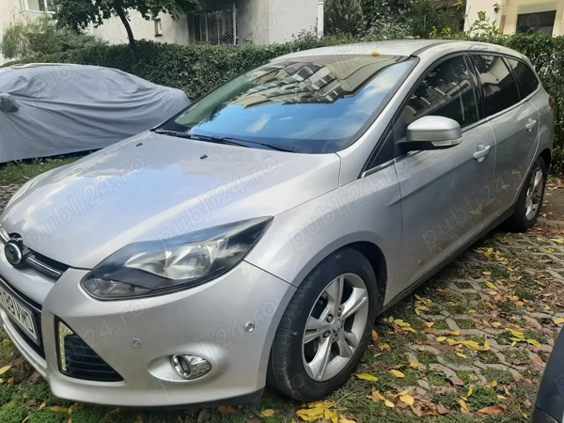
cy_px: 212
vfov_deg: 53.1
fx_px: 424
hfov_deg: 67.3
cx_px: 282
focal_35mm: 26
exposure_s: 1/299
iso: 40
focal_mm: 3.93
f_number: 1.7
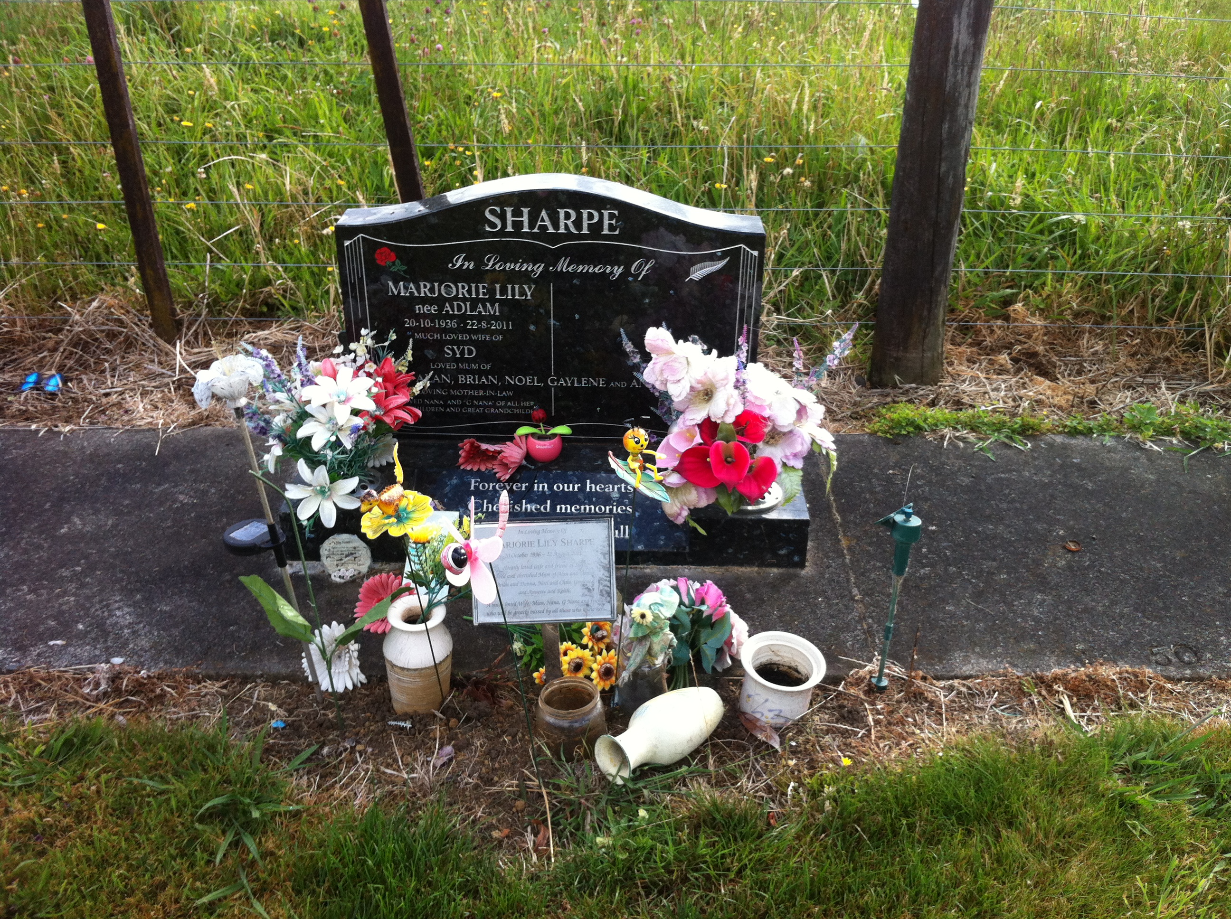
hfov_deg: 52.7
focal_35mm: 35
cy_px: 460
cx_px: 616
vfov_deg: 40.6
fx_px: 1243
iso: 80
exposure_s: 1/311
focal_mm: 3.85
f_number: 2.8
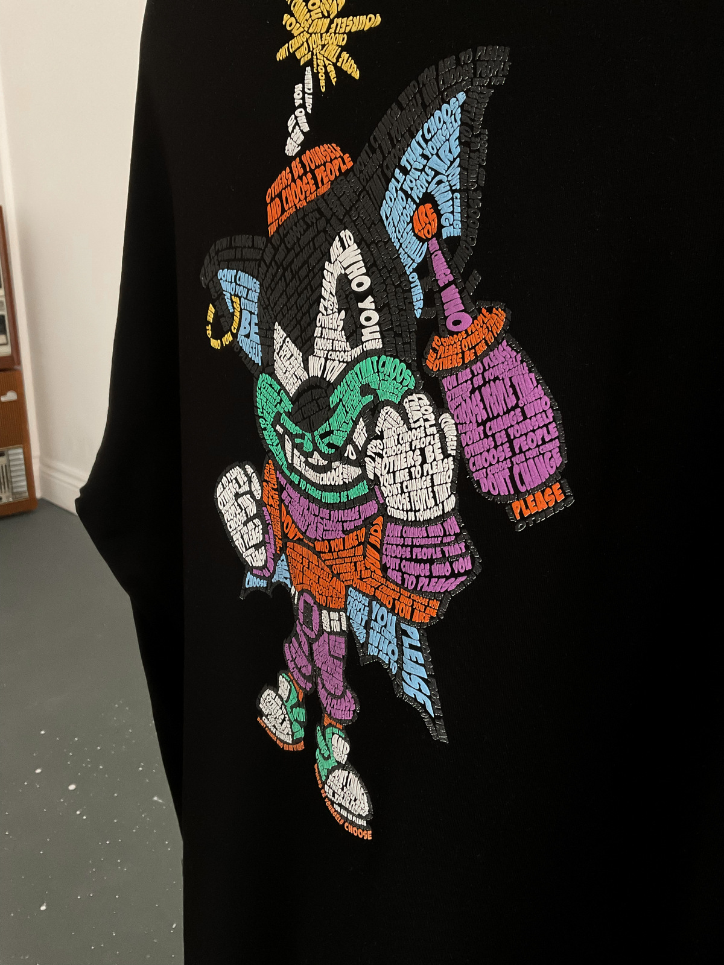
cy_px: 482
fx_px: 809
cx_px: 362
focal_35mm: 29
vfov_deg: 61.7
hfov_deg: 48.2
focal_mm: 3
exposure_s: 1/60
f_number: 1.8
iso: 160
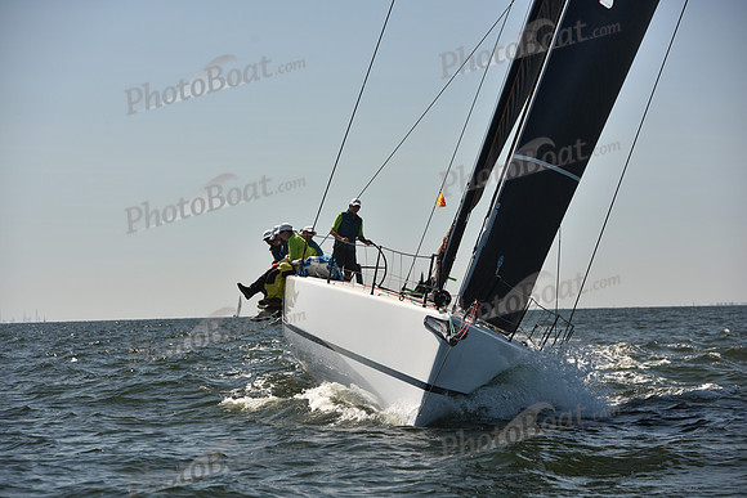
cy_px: 249
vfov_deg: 11.8
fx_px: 2407
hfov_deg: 17.6
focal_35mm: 116
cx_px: 374
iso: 250
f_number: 5.6
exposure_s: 1/800
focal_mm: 116
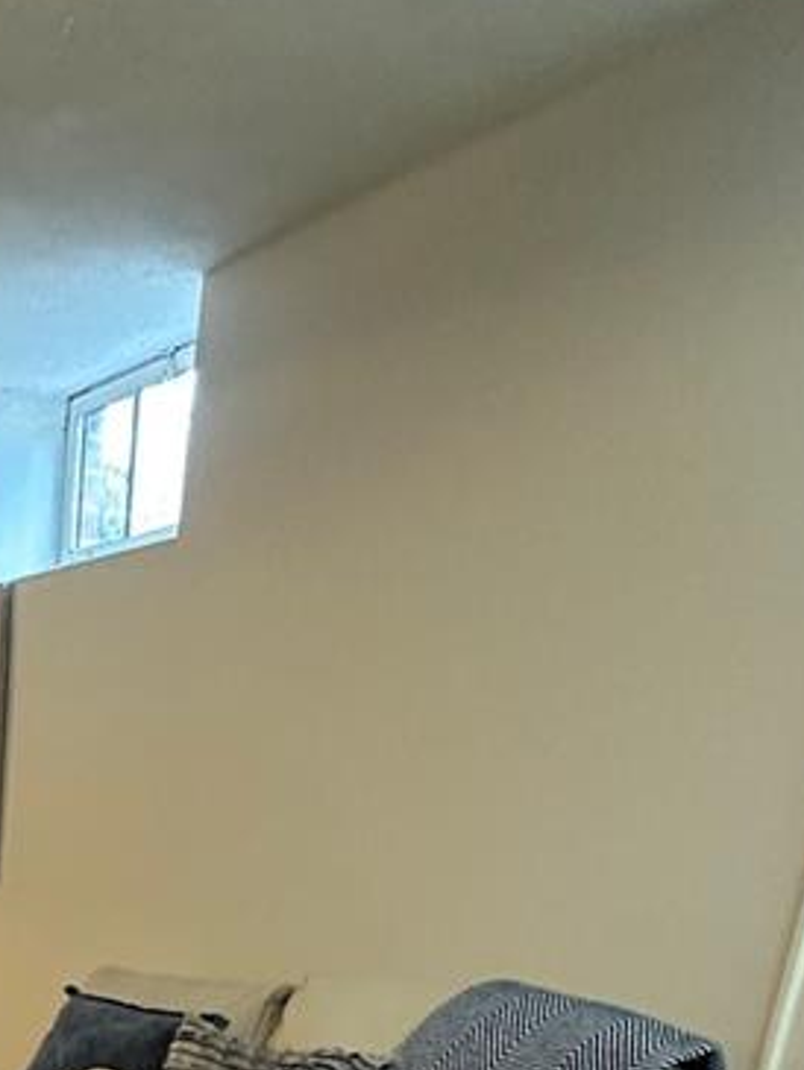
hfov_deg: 28.6
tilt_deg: -23.0
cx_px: -85
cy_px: 1439
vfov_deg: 30.8
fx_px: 1424
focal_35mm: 46
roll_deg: -2.9
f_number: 2.2
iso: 640
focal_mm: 2.22
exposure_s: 1/60
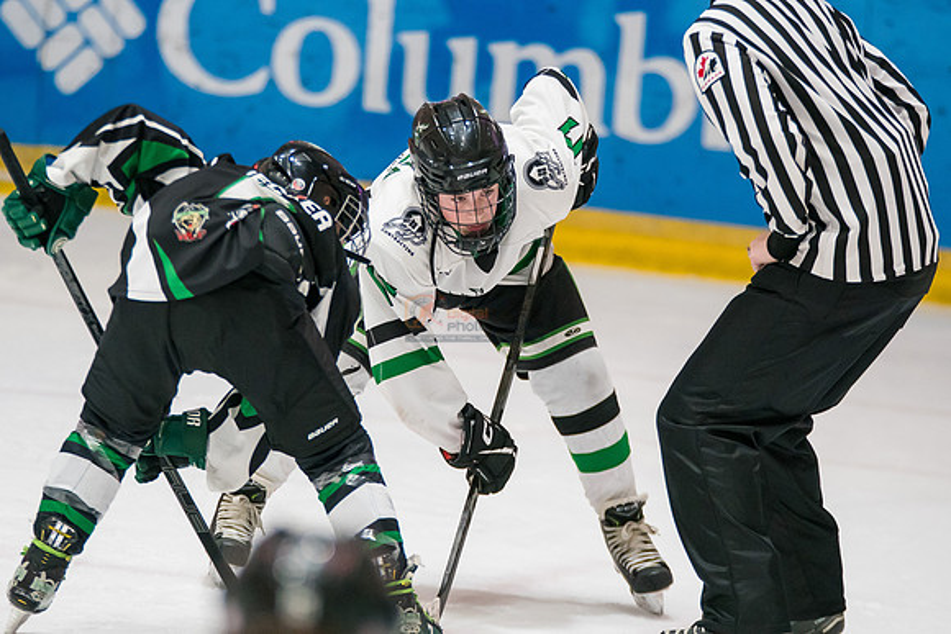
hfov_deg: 5.9
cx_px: 476
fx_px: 9274
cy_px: 317
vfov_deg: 3.9
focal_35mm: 351
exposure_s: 1/1000
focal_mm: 234
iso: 3200
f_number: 3.2
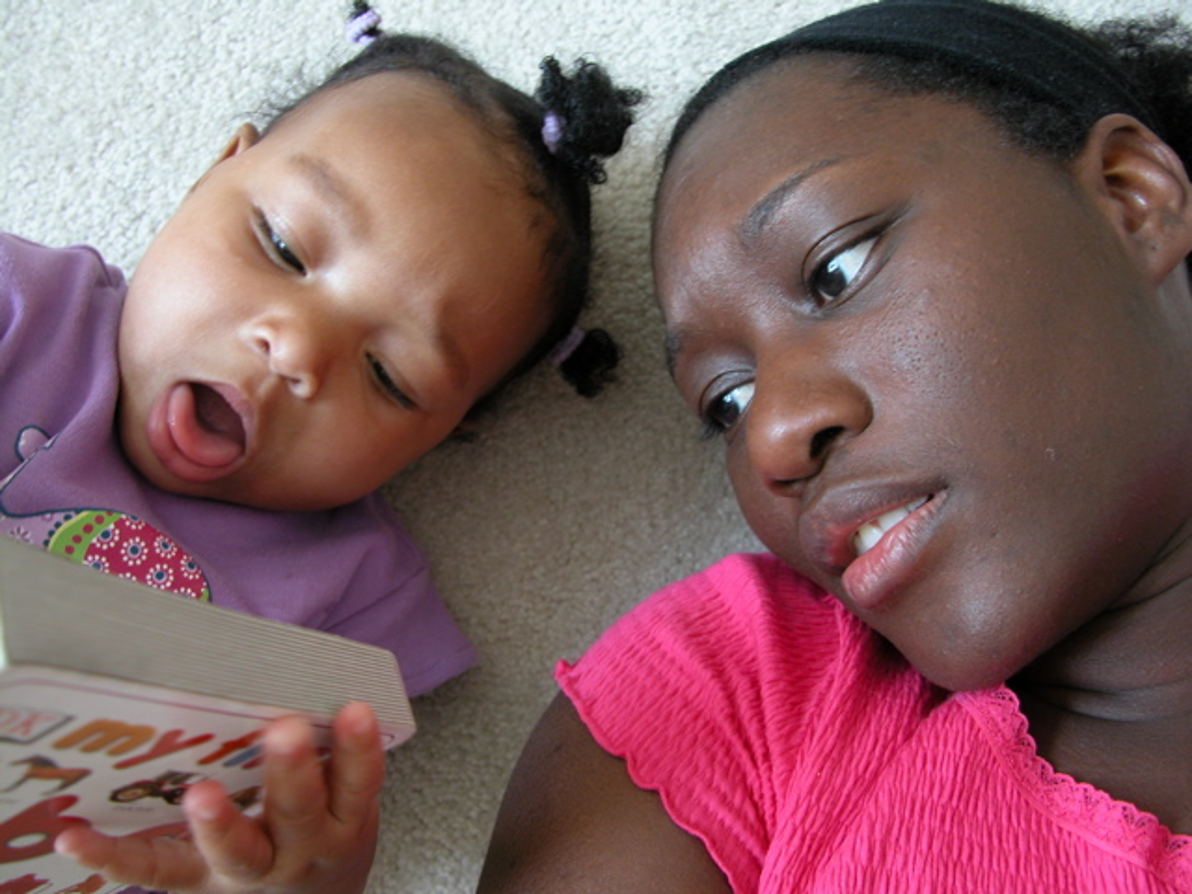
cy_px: 447
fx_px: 1205
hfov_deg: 52.6
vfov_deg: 40.7
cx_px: 596
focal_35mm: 35
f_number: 2.8
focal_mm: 8.9
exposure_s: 1/33.3
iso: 100
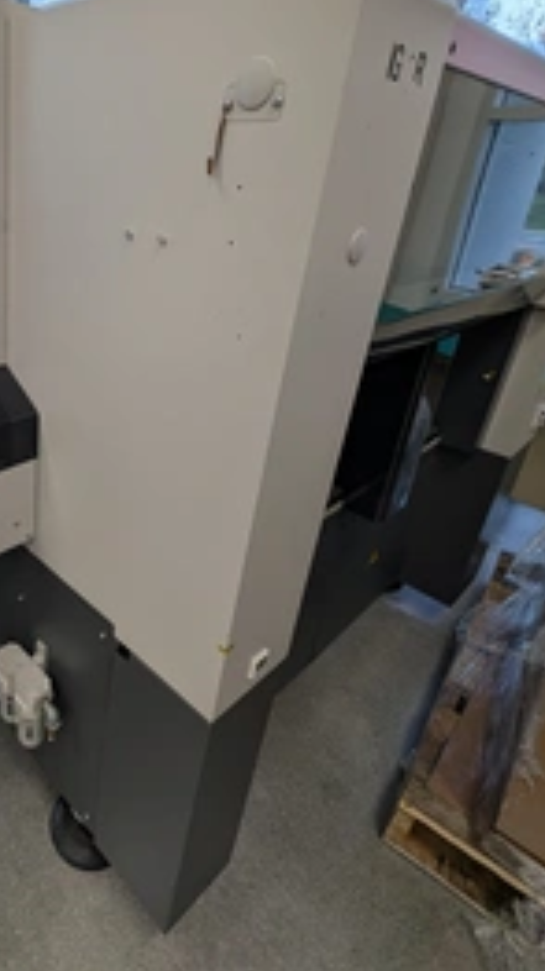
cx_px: 69
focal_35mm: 20
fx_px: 515
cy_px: 411
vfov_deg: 86.0
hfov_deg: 50.4
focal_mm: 2.23
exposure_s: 1/147
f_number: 1.95
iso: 37
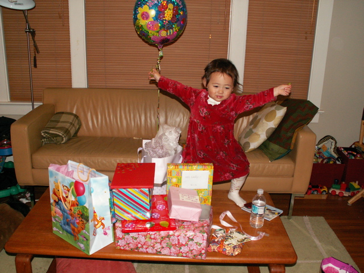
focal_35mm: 35
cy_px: 136
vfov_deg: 40.7
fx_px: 368
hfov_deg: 52.6
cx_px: 182
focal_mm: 5.86
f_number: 2.8
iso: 160
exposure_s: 1/40
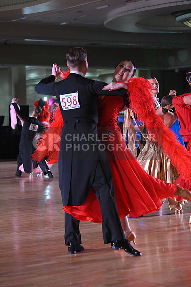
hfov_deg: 13.0
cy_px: 144
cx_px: 96
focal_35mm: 105
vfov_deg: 19.5
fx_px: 835
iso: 4000
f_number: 5
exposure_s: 1/400
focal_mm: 105
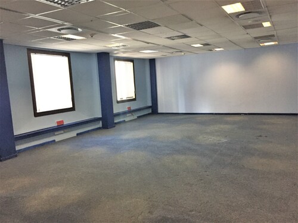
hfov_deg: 61.7
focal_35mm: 29
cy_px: 112
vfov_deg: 48.2
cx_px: 149
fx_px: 250
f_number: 2.2
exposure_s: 1/33
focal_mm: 4.15
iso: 250
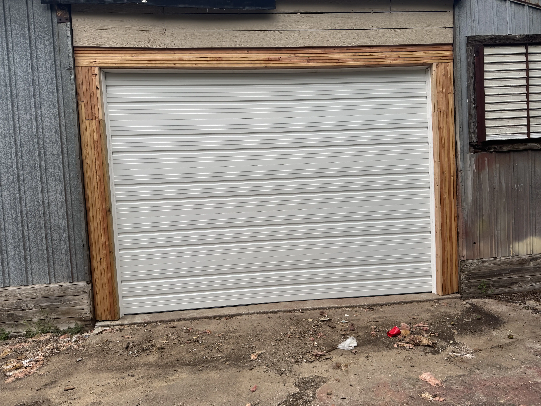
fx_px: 375
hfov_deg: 71.6
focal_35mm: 24
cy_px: 203
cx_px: 270
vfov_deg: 56.8
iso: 200
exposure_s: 1/104
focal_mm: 6.76
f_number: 1.78
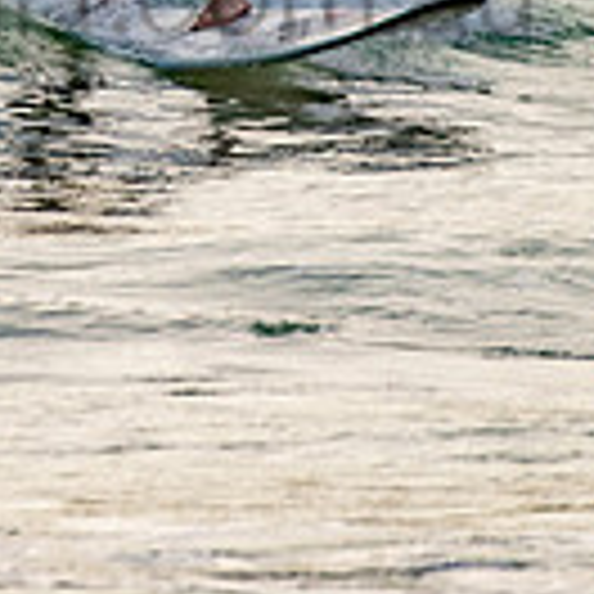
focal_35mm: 2288
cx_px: 128
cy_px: -164
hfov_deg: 0.8
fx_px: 44419
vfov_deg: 0.8
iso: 200
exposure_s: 1/500
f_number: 5.6
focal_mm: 500
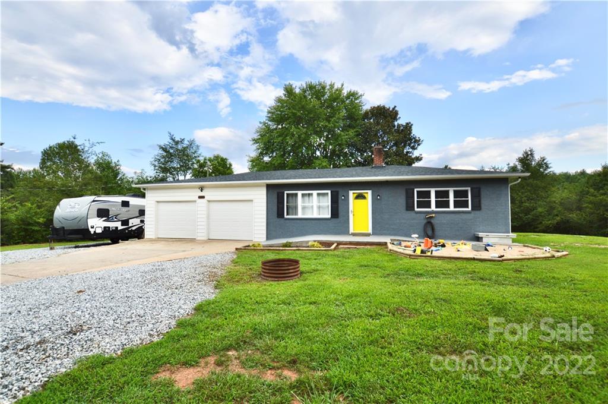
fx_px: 253
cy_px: 202
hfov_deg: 100.5
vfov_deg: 77.2
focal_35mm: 15
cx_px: 304
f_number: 7.1
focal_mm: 10
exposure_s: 1/200
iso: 100
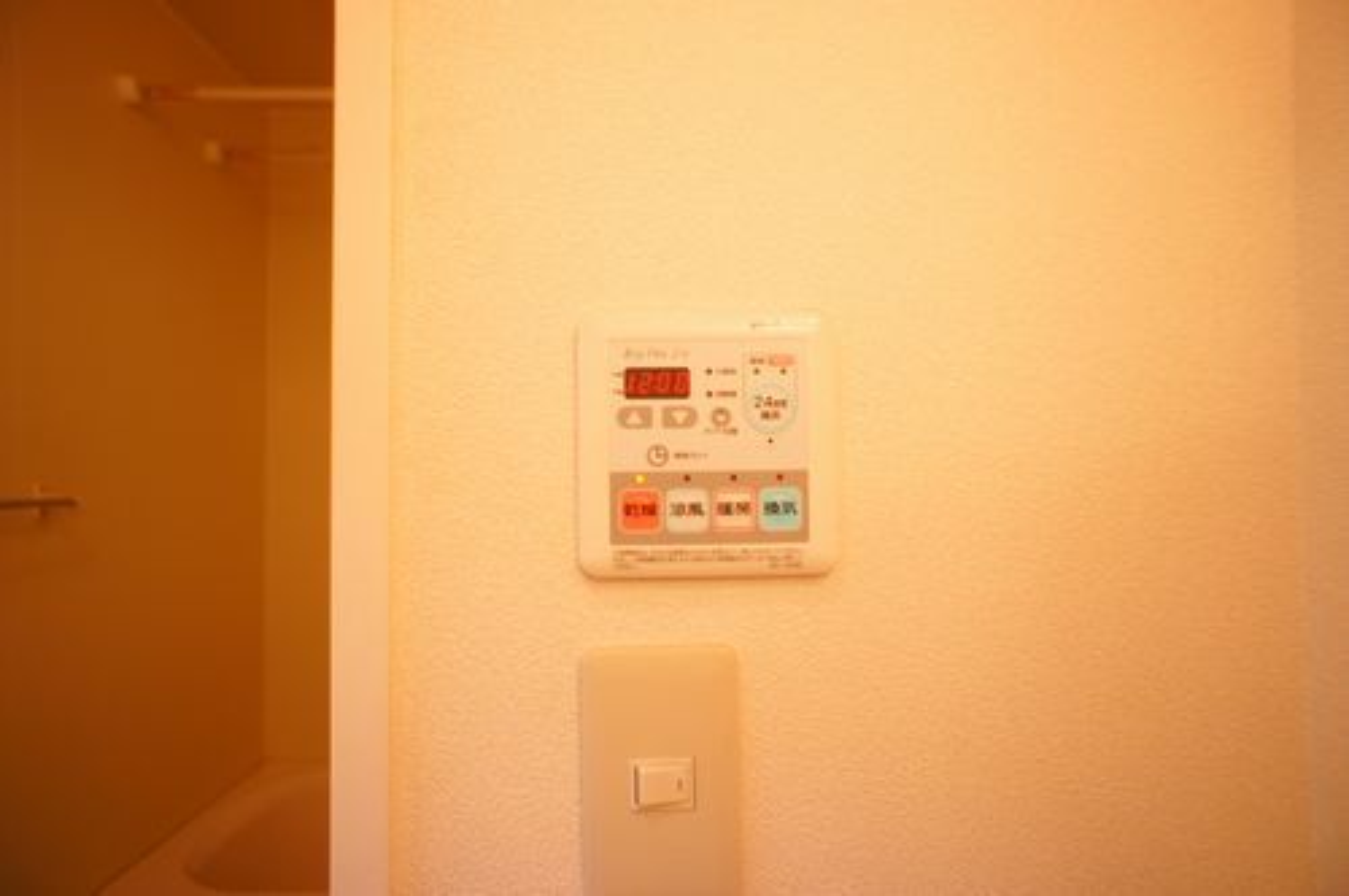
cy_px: 448
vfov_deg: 53.0
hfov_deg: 73.8
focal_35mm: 24
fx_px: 898
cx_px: 674
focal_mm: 16
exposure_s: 1/30
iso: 200
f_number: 2.8
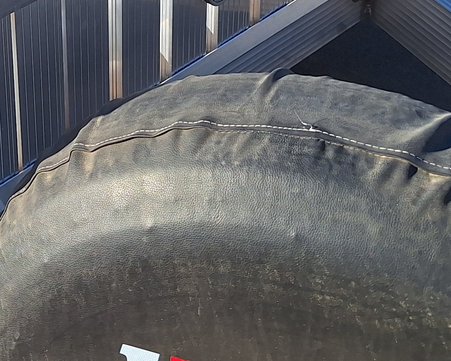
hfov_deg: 23.7
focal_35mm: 78
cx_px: 36
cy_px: -95
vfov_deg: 18.4
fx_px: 1041
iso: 40
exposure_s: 1/2433
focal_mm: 5.54
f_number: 1.8
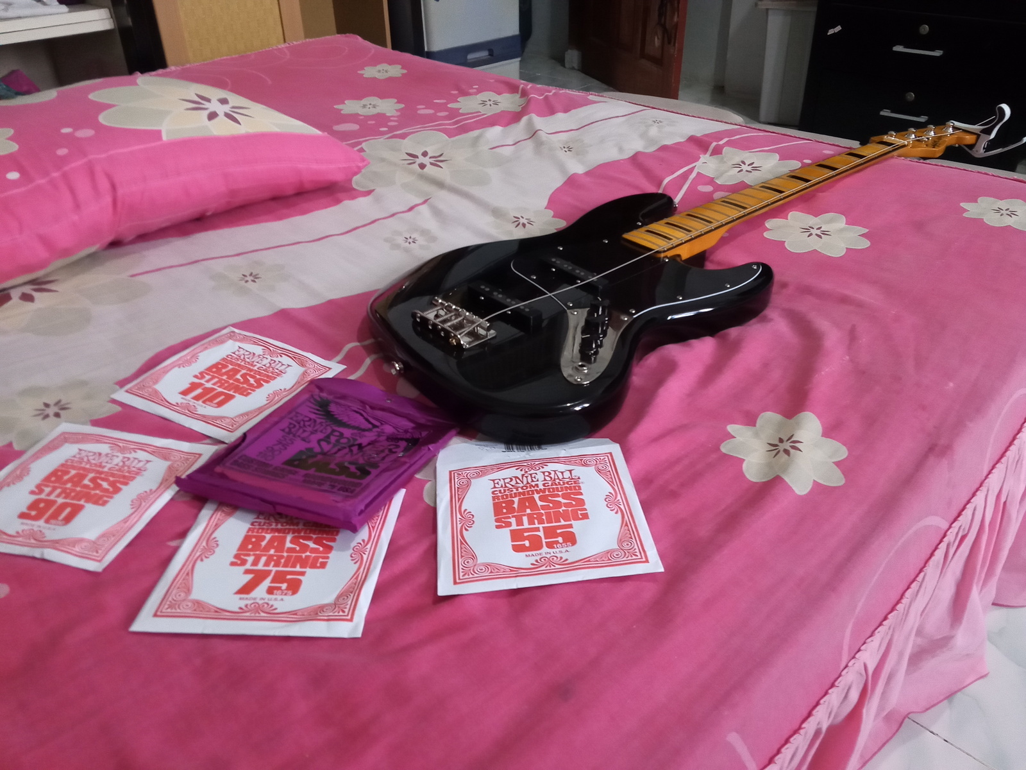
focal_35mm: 28
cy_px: 385
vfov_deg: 49.7
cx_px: 513
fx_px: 830
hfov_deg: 63.4
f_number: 2.2
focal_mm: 3.73
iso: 702
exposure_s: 1/33.3
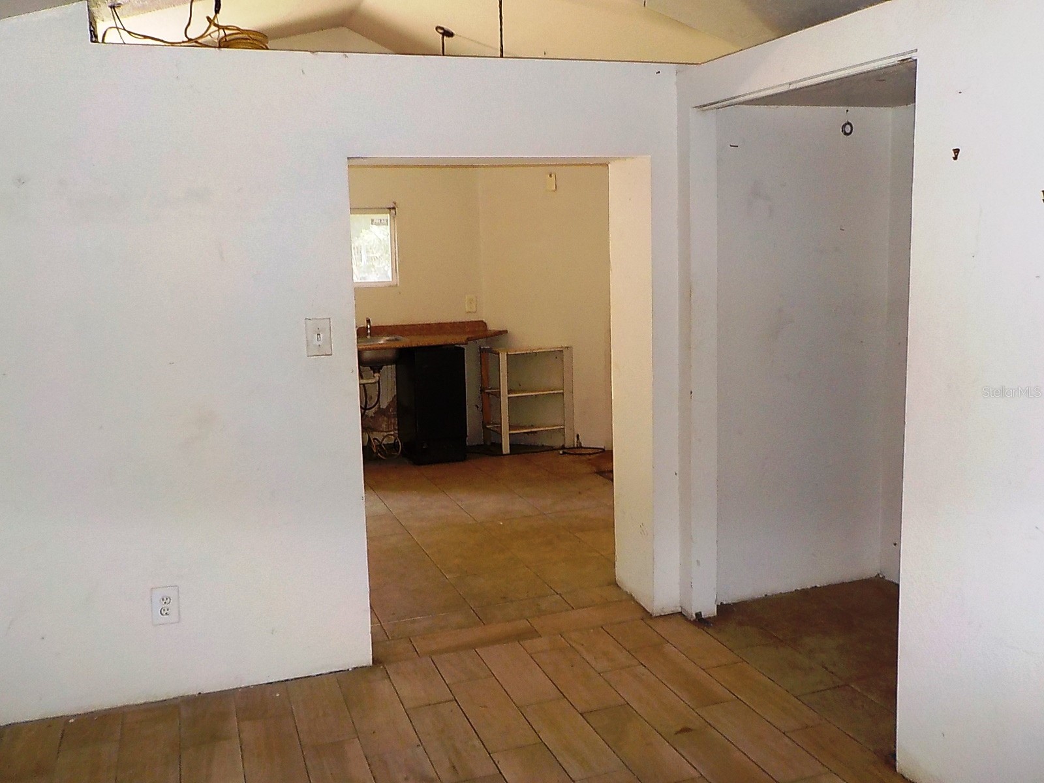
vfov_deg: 46.8
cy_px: 392
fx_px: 905
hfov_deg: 60.0
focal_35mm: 30
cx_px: 522
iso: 250
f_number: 3.3
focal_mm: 4.1
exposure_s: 1/30
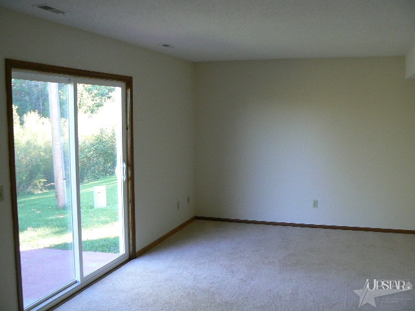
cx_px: 208
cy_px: 156
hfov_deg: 51.4
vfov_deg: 39.7
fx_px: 432
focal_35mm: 36
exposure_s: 1/30
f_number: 2.8
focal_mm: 6
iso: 100
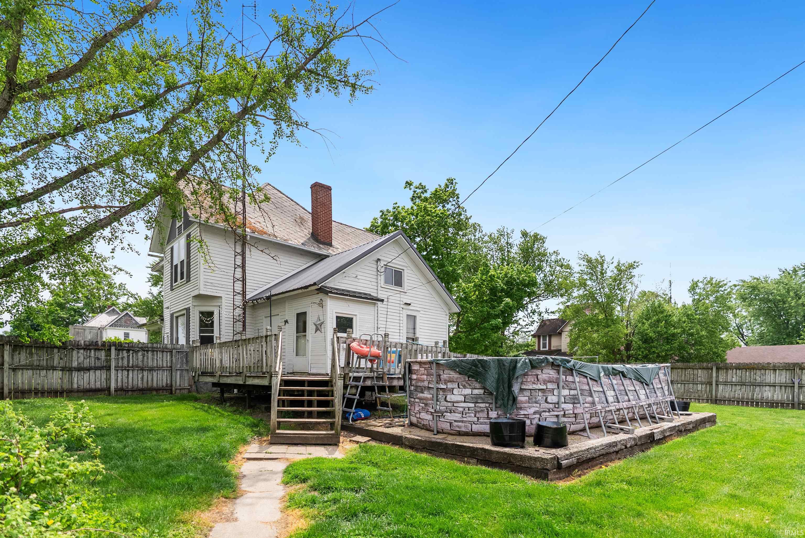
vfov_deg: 73.8
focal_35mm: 16
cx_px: 402
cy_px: 269
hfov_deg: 96.7
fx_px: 358
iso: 100
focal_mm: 16
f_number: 2.8
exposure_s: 1/3200
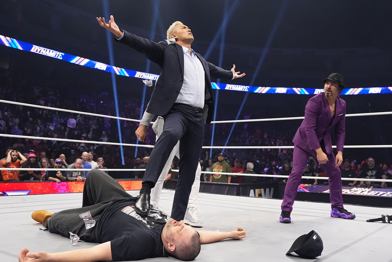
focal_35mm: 29
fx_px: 316
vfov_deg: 45.0
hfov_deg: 63.7
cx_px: 196
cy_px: 131
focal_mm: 29
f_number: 3.5
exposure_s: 1/800
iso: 6400
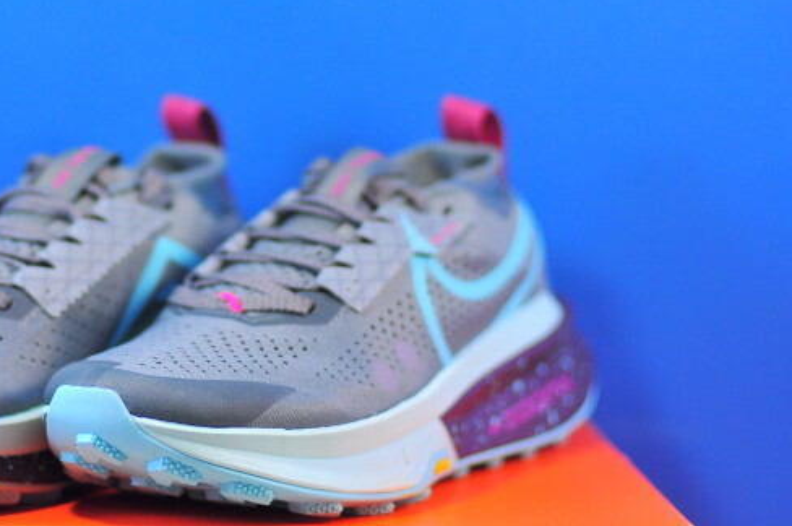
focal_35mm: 123
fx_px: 2702
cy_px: 178
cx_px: 169
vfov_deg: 11.1
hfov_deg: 16.6
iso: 250
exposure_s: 1/320
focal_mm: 50
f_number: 2
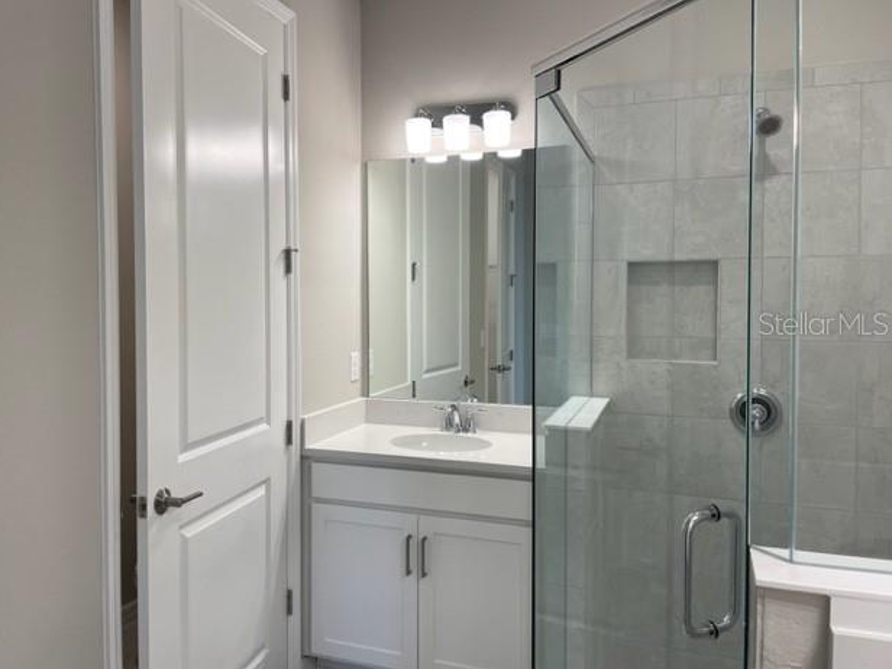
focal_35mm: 27
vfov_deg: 51.3
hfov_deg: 65.3
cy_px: 323
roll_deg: -0.2
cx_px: 432
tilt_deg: -1.1
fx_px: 696
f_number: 1.6
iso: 64
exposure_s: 1/120
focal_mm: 4.2
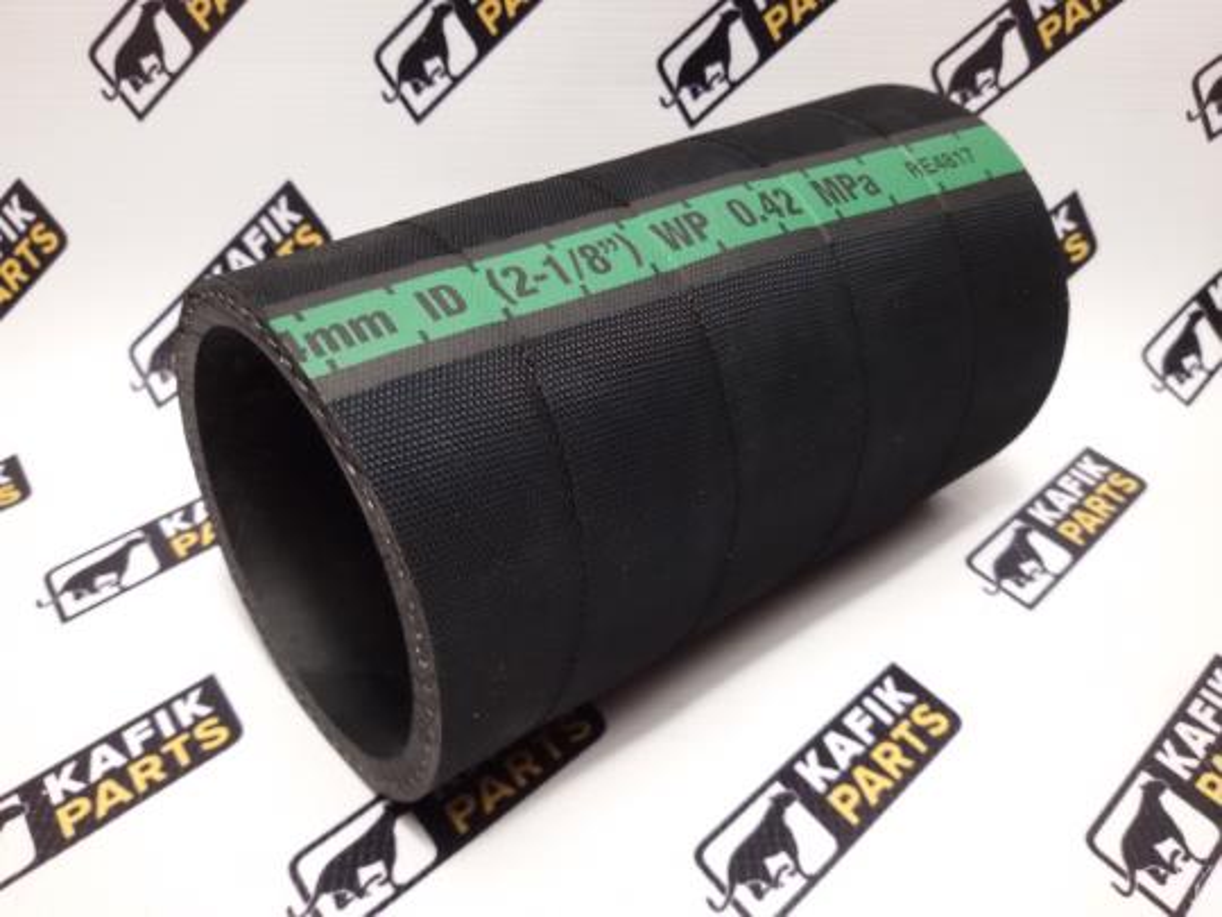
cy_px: 458
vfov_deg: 45.4
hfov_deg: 58.4
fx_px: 1094
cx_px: 611
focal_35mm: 31
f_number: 2.4
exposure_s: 1/33
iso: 100
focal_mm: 2.93
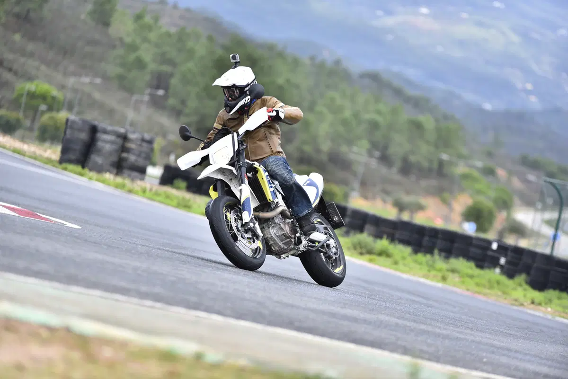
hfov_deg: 11.1
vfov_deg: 7.4
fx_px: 2920
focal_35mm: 185
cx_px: 284
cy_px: 190
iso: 400
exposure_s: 1/2500
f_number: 3.5
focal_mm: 185
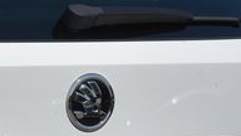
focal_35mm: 279
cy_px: 207
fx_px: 1783
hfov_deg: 7.4
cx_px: -241
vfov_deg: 4.3
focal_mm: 50
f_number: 14
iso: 500
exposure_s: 1/800
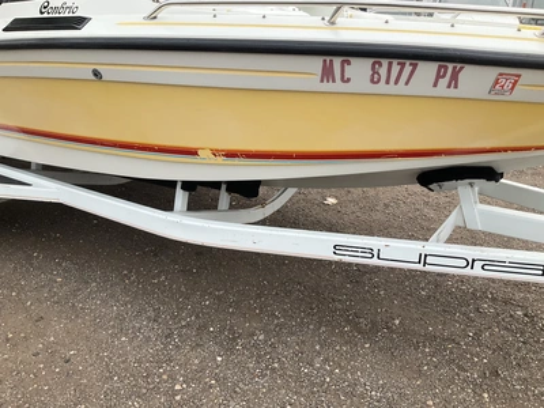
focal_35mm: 29
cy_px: 204
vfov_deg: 48.2
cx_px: 272
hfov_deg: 61.7
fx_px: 456
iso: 25
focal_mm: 3
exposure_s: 1/635
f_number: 1.8
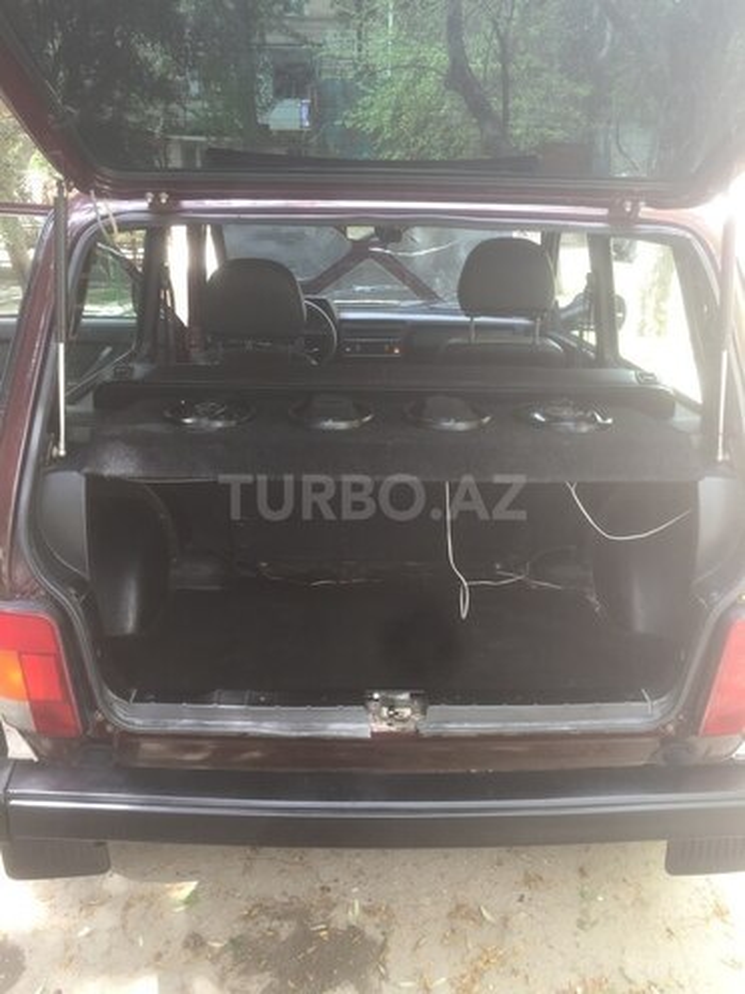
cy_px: 497
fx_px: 832
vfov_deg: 61.7
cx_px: 372
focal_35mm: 29
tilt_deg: -20.7
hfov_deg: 48.2
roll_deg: -2.3
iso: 40
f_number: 2.2
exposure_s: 1/50
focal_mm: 4.15
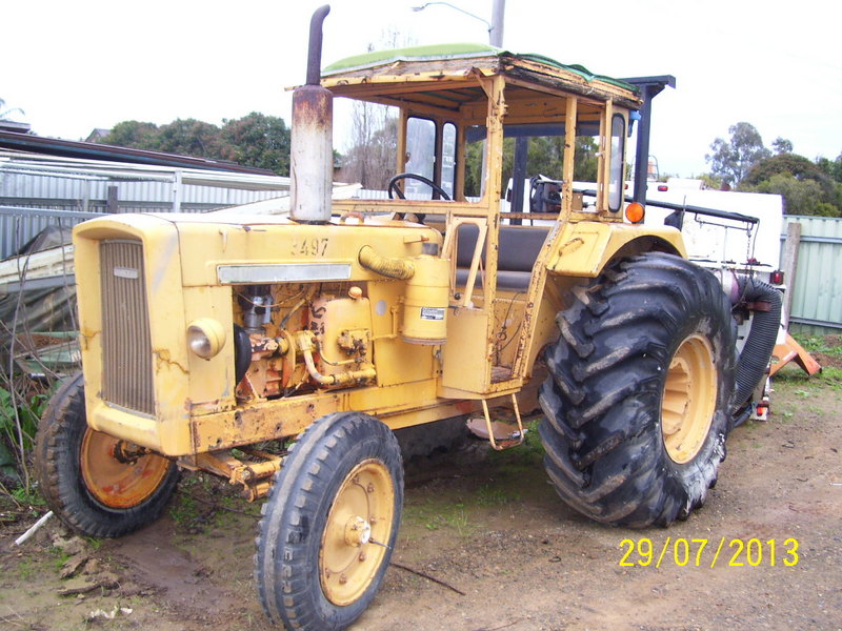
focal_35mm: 37
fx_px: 900
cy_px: 316
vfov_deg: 38.7
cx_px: 421
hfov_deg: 50.1
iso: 125
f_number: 2.7
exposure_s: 1/60
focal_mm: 6
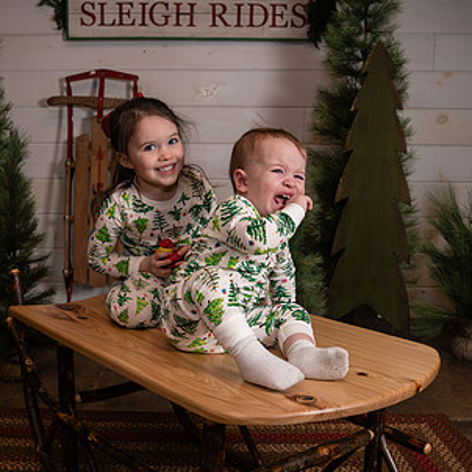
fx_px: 663
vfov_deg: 39.1
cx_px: 181
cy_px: 268
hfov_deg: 38.9
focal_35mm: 43
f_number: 4
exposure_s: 1/250
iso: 320
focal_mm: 24
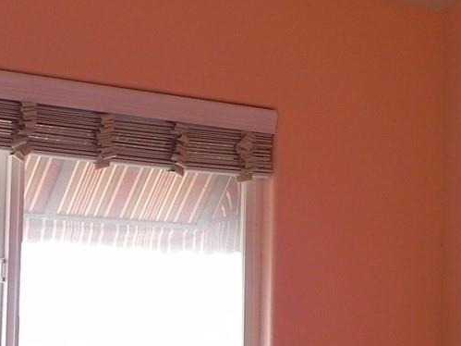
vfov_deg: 15.8
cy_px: 288
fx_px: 1238
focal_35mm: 93
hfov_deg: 21.1
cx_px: 278
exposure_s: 1/81
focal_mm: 5.2
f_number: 3.2
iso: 160
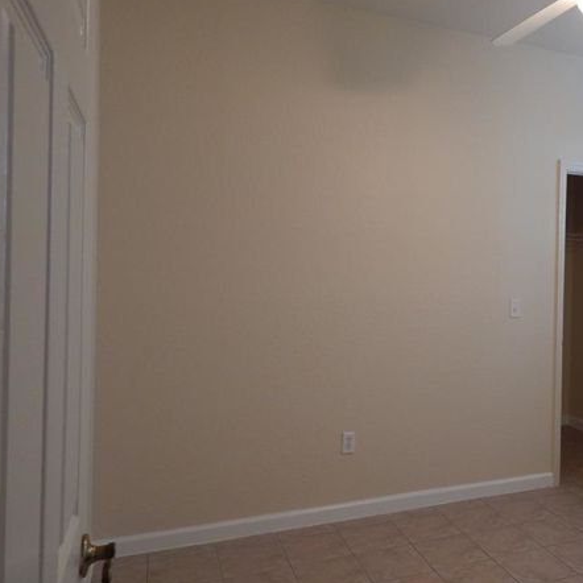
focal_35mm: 31
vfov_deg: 52.5
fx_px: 591
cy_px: 272
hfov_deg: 50.0
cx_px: 450
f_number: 3
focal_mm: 4
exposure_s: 1/30
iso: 180
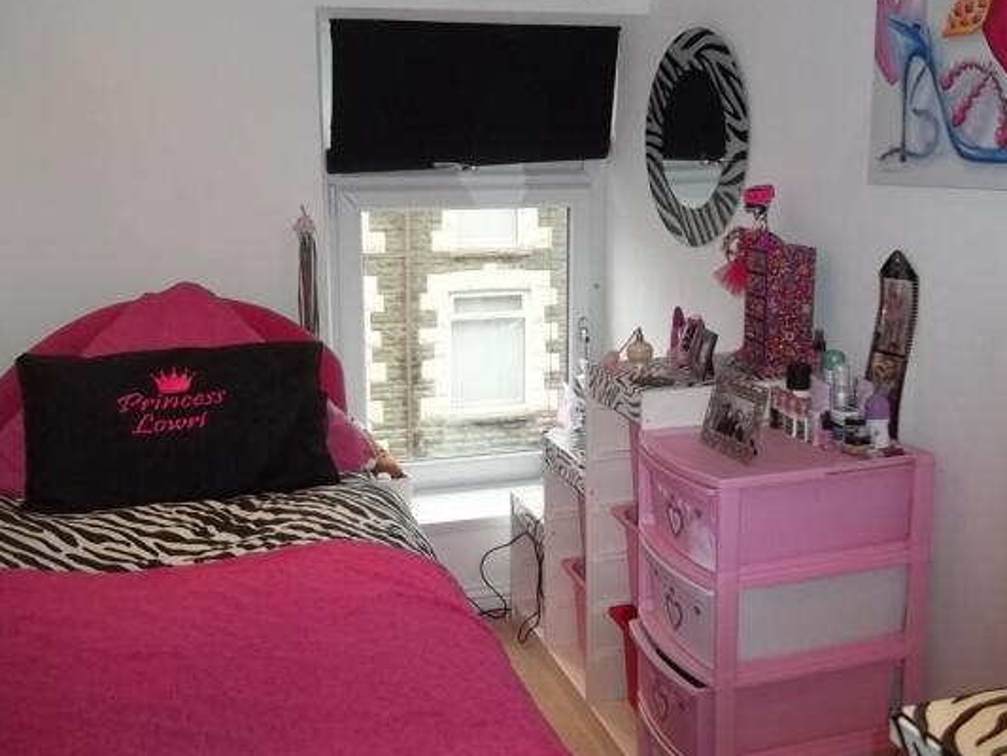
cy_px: 356
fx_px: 1018
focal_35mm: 35
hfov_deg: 52.6
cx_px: 517
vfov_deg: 40.7
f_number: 2.9
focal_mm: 5.7
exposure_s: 1/40
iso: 160
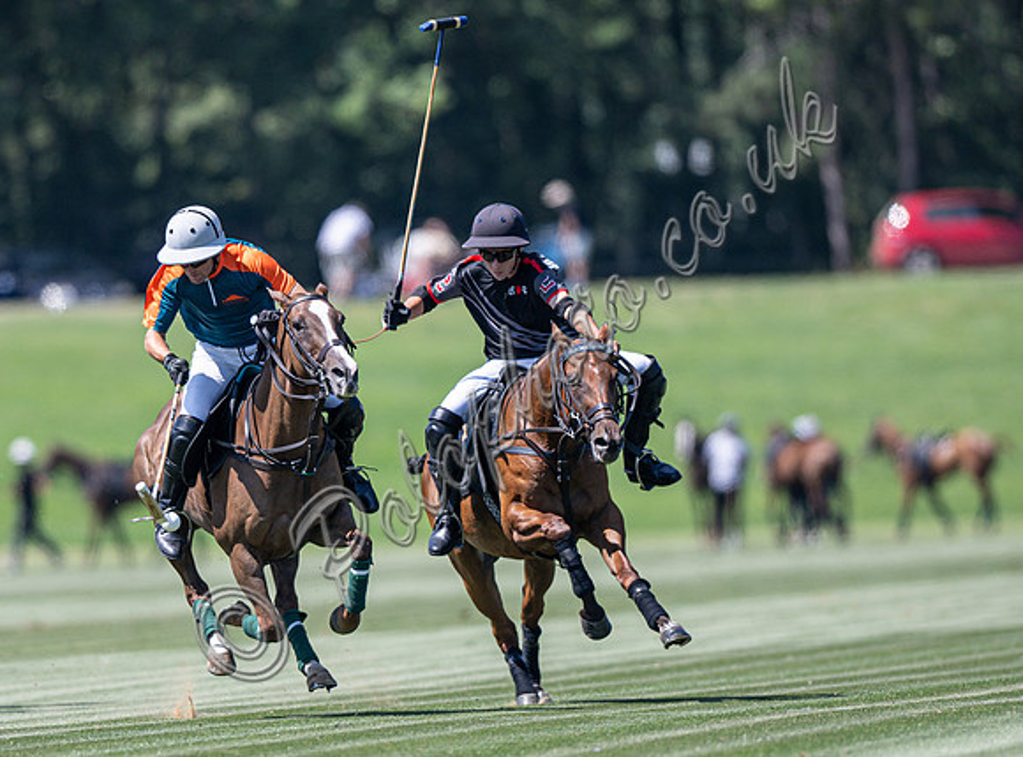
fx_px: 22177
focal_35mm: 754
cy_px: 474
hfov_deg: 2.6
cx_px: 285
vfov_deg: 2.0
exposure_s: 1/2500
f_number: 2.8
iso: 200
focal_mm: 400
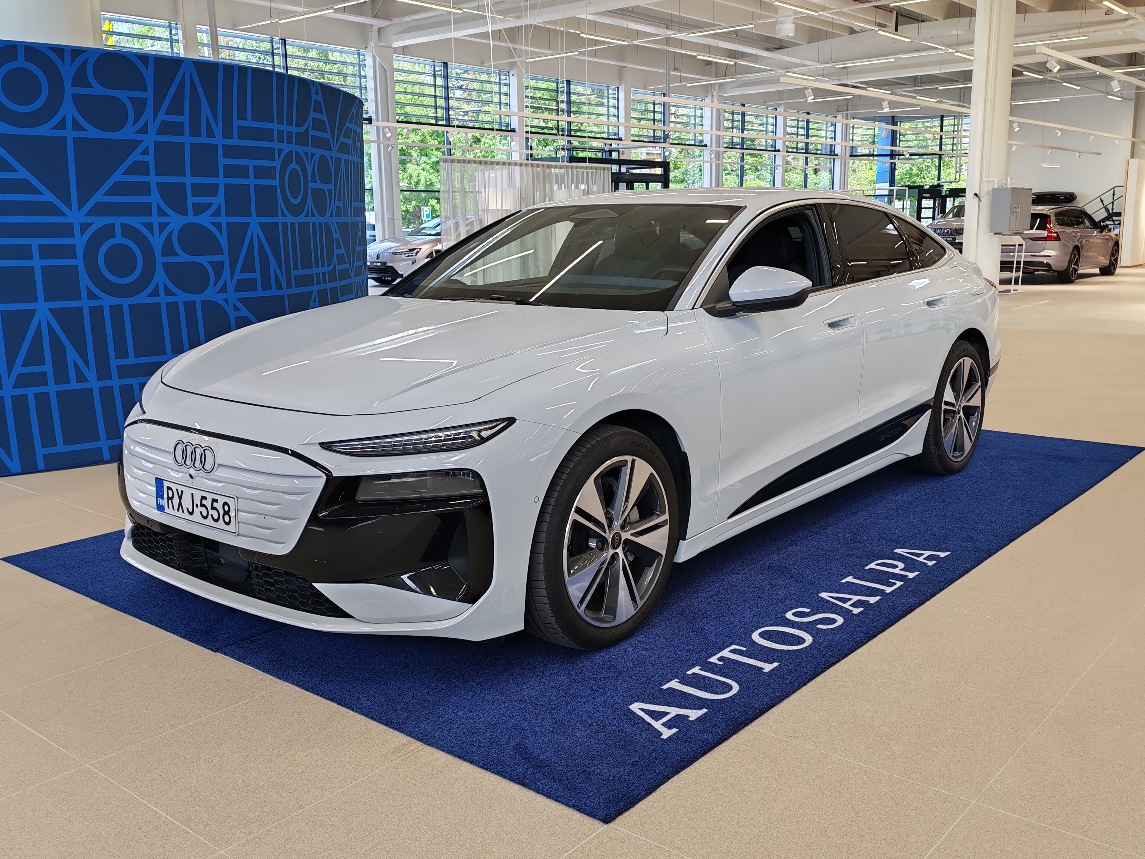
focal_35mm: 33
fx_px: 1092
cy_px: 430
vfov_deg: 42.9
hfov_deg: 55.4
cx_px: 572
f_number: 1.9
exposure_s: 1/100
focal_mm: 6.12
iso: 158
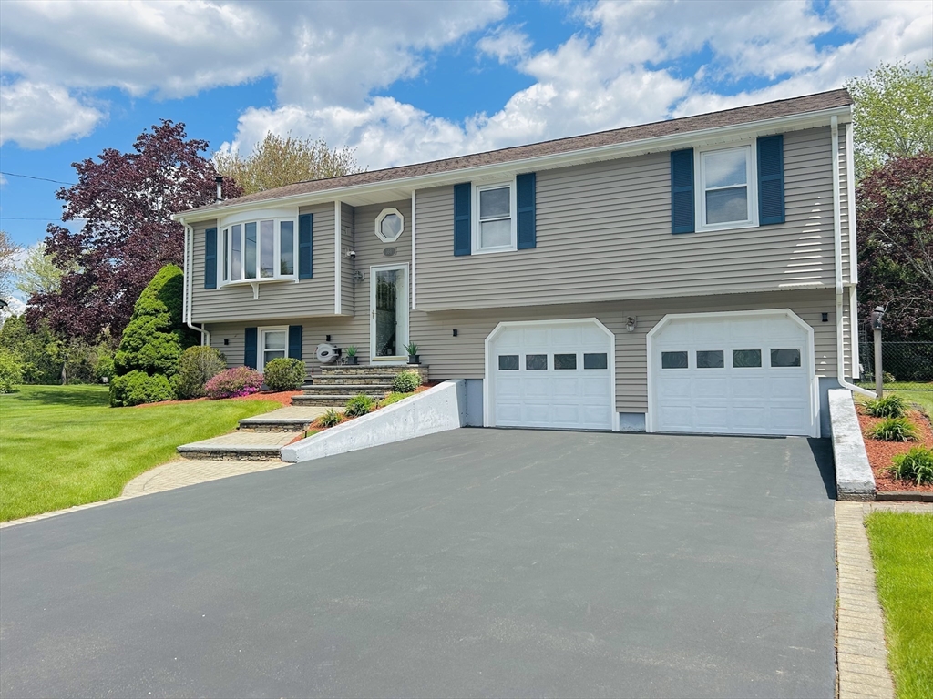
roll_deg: +0.2
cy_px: 350
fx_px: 701
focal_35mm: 26
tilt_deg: +3.0
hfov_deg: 67.3
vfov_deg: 53.1
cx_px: 466
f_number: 1.5
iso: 50
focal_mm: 5.7
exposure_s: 1/3831
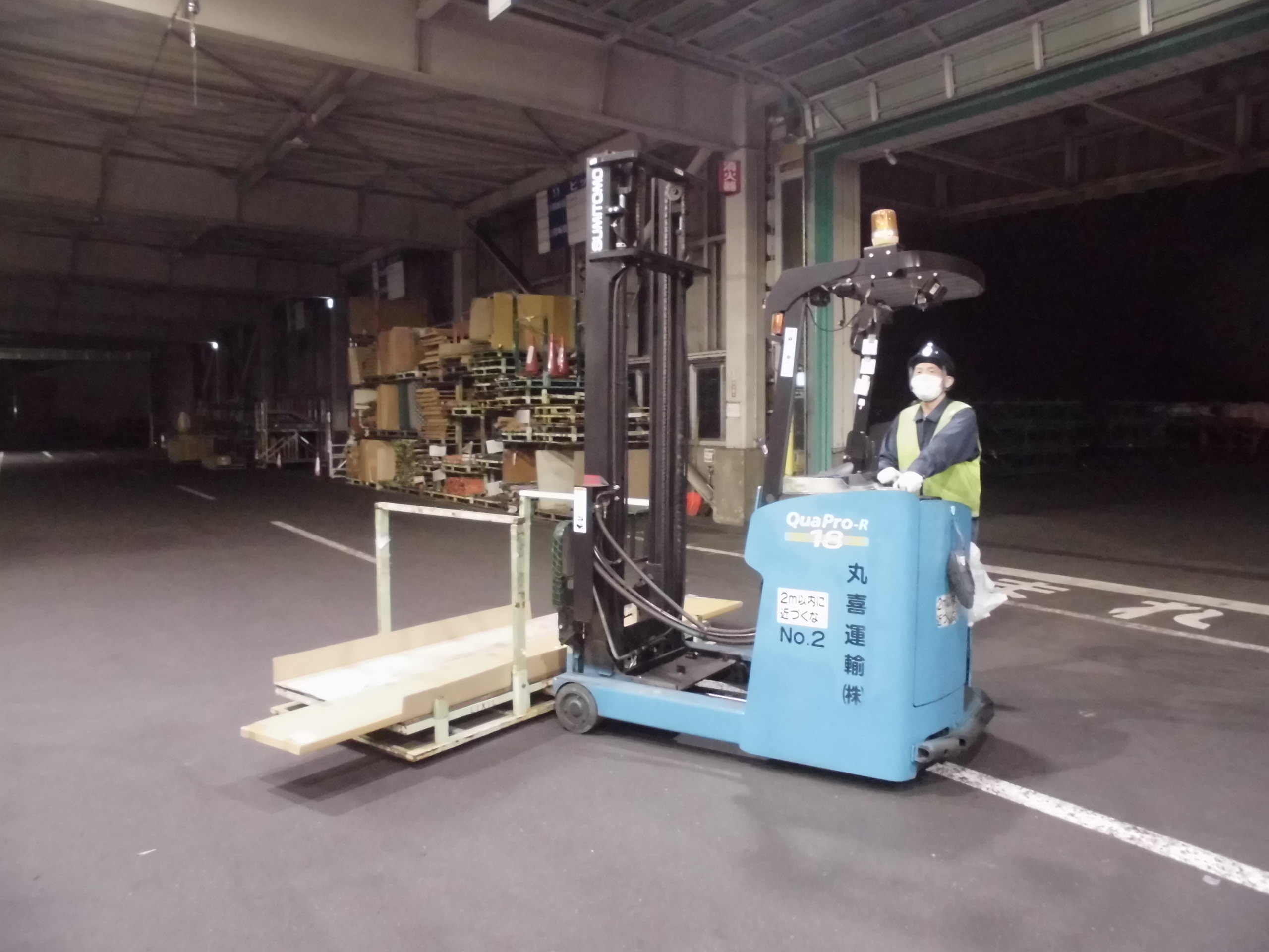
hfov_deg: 67.3
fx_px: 953
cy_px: 476
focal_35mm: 26
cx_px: 634
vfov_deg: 53.1
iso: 800
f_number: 3.5
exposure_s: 1/10
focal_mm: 4.6
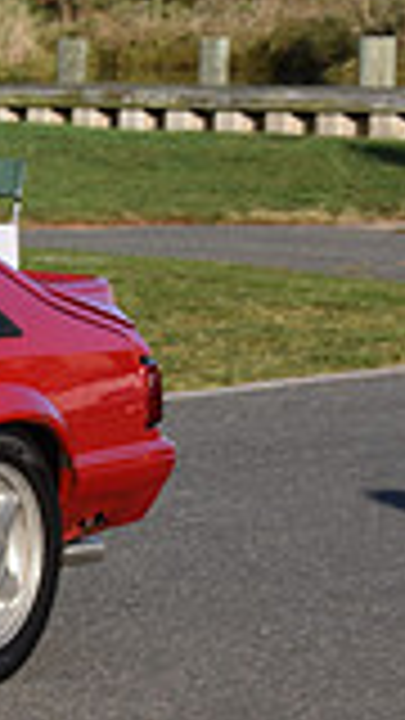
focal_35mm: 200
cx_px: -891
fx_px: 3816
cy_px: 407
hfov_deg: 5.6
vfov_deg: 10.8
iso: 220
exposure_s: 1/250
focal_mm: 35
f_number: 8
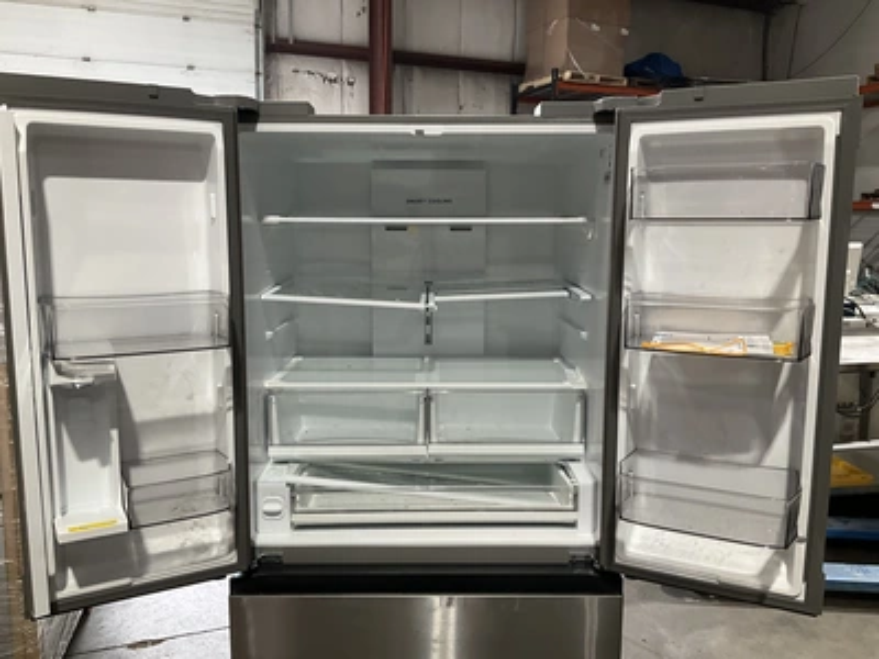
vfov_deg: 48.2
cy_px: 330
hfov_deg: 61.7
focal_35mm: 29
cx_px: 440
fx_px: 736
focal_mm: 3
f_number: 1.8
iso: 125
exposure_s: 1/60
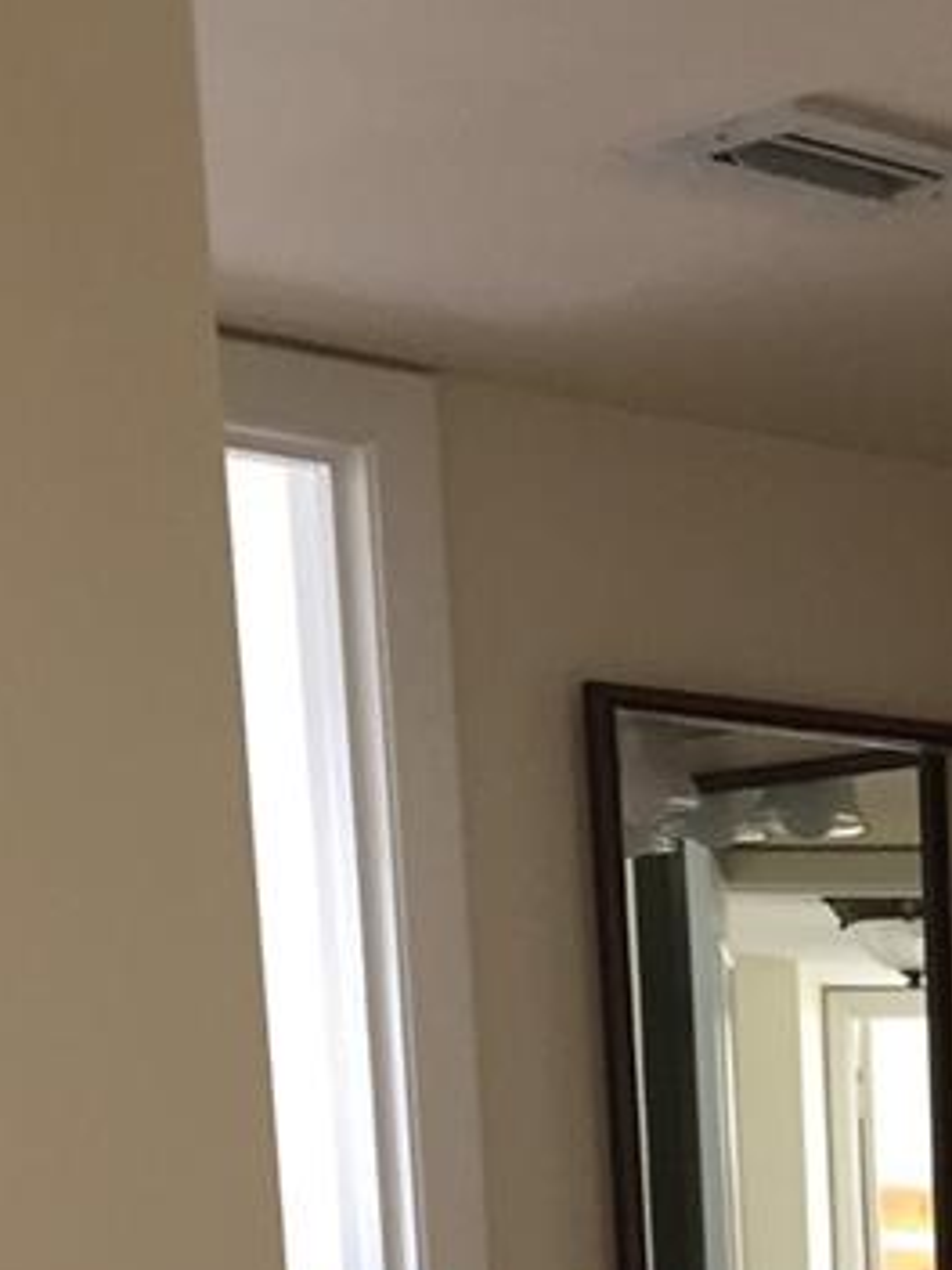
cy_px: 1984
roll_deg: +1.0
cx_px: 1385
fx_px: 3630
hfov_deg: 14.1
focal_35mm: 99
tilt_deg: -10.5
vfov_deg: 17.5
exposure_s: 1/30
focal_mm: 4.15
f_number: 2.2
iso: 100
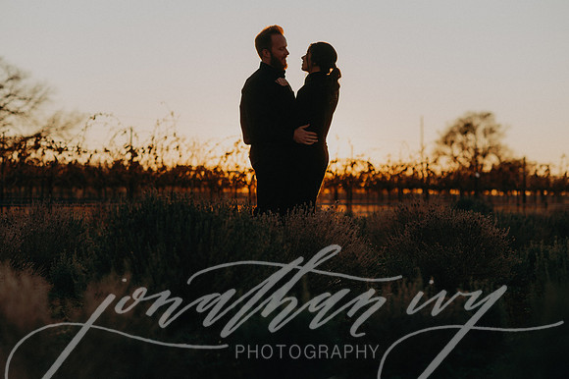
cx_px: 284
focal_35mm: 85
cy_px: 190
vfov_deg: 16.1
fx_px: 1343
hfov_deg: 23.9
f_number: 2.8
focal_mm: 85
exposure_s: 1/1600
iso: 200
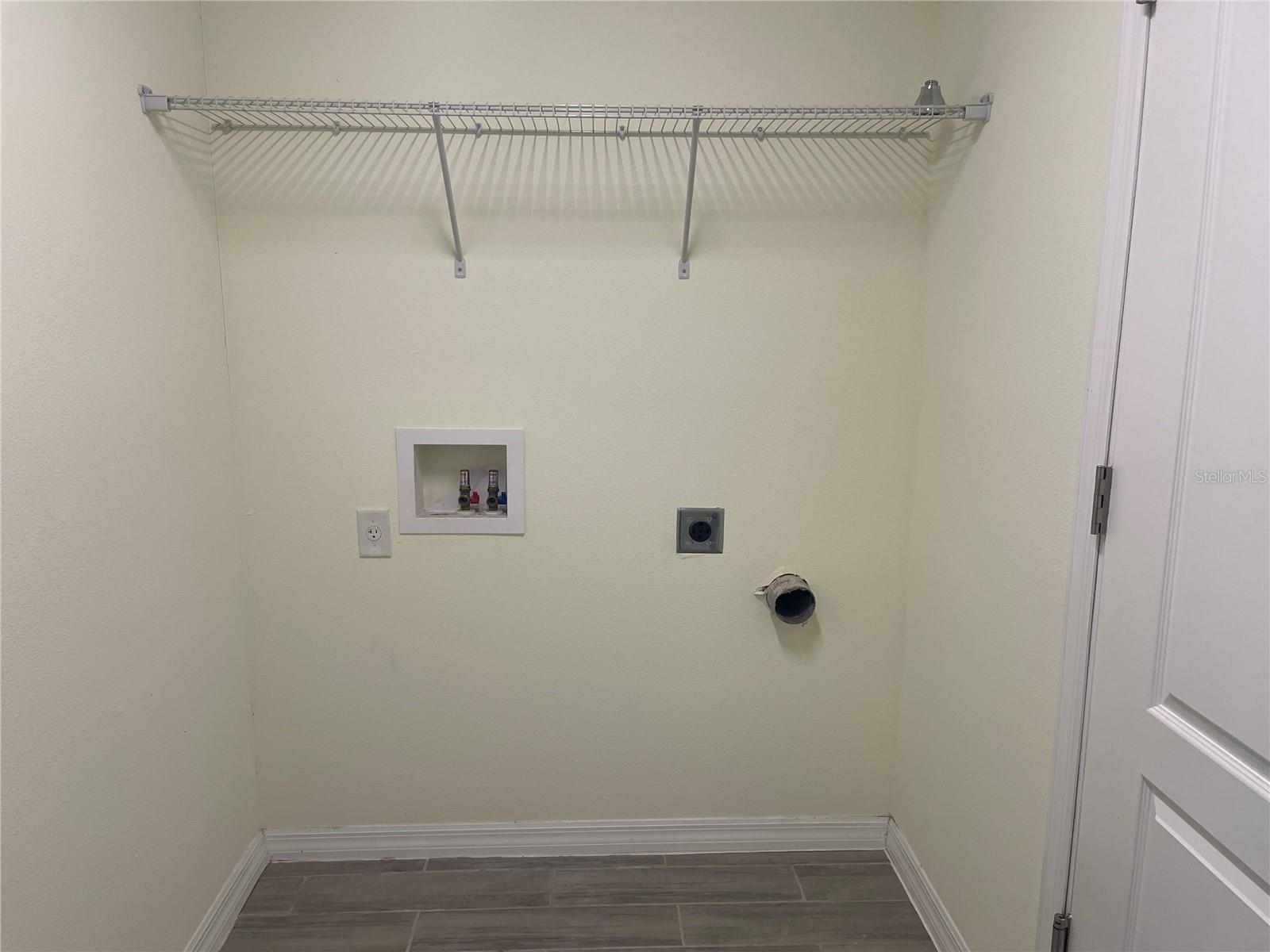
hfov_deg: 69.4
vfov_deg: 54.9
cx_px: 635
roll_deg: -0.5
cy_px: 476
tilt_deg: -10.9
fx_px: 917
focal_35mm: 25
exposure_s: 1/120
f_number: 1.6
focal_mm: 5.1
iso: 125
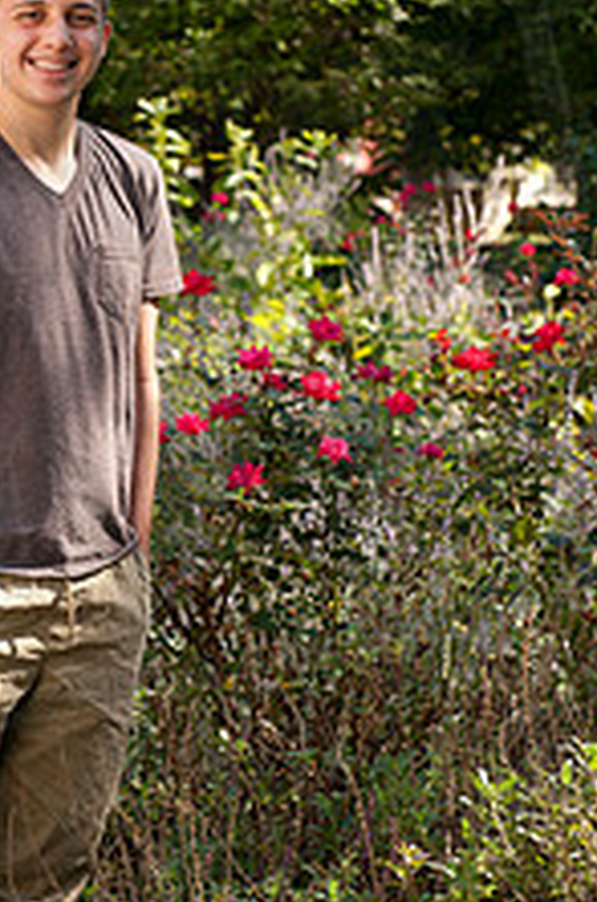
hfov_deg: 9.6
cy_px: 329
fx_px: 3549
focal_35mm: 142
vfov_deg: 14.5
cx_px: 75
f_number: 5.6
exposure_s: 1/250
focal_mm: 70
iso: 160
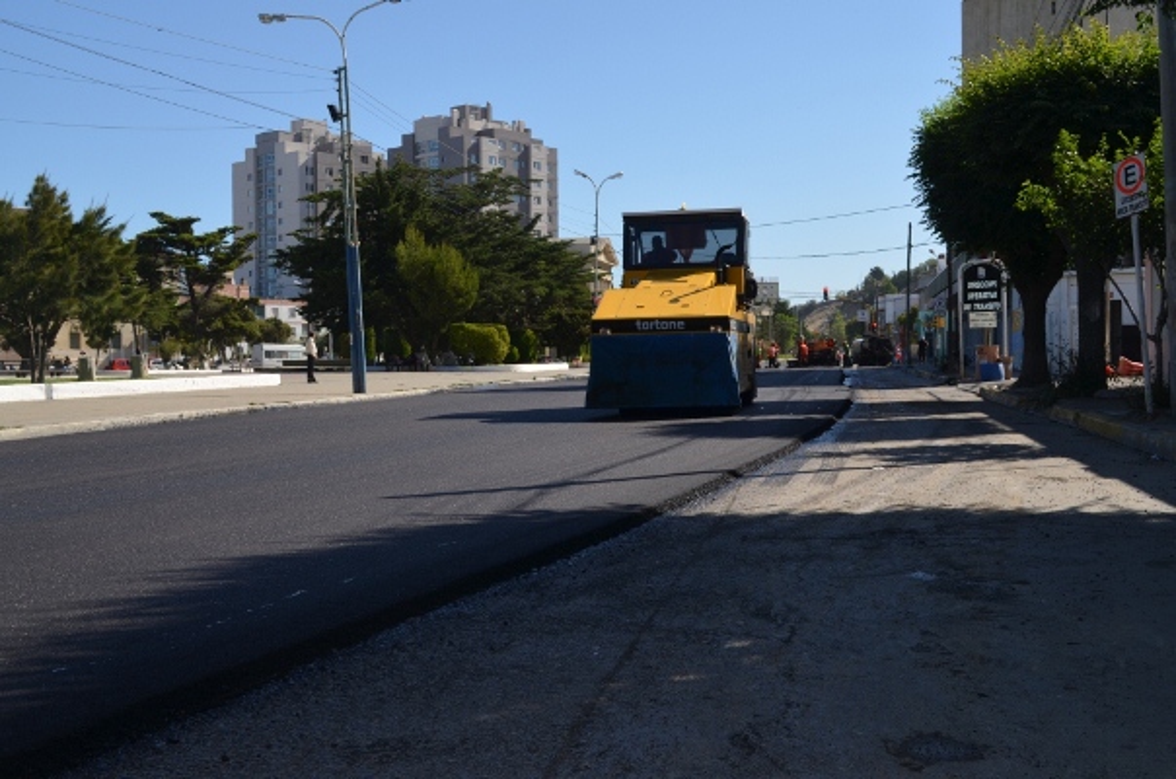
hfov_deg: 46.5
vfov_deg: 31.8
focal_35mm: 42
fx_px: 1369
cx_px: 588
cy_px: 390
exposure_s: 1/200
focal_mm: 28
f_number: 8
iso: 100
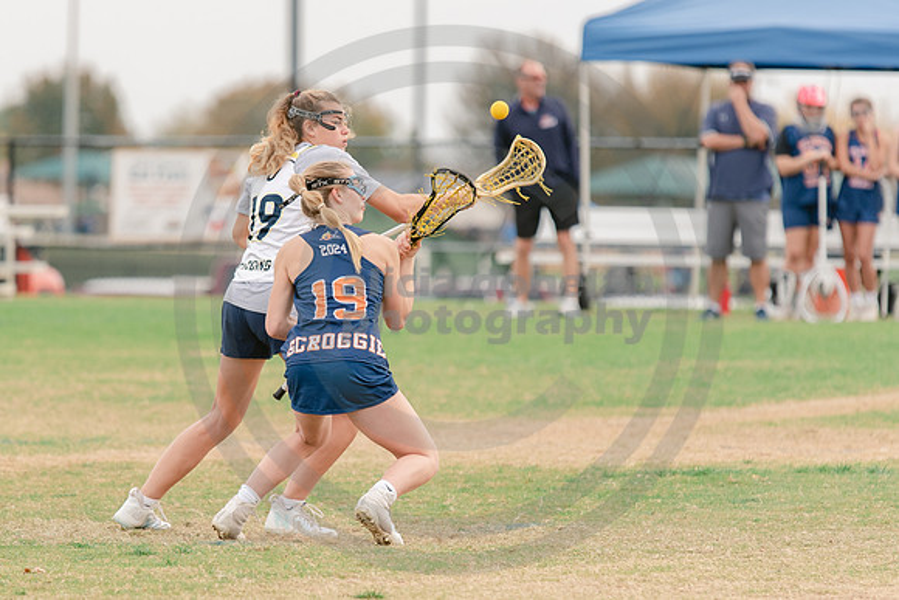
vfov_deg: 3.3
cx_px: 343
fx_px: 10431
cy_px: 343
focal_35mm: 418
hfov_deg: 4.9
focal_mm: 200
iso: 280
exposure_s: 1/1250
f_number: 2.8
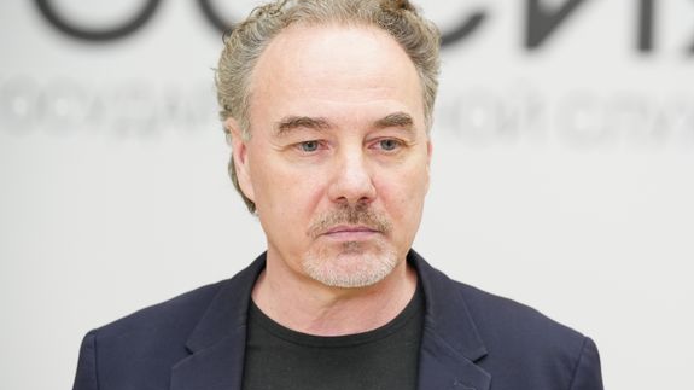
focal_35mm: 158
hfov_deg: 13.6
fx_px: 2907
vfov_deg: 7.7
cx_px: 403
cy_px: 233
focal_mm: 124
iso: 3200
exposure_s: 1/400
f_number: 4
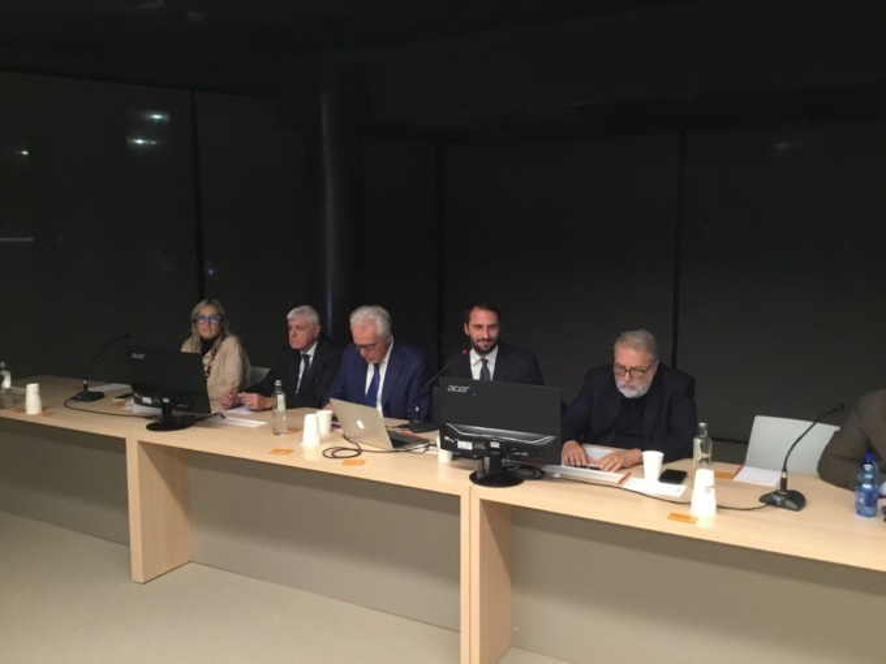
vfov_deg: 45.4
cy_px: 332
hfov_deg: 58.4
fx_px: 793
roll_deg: -1.1
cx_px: 443
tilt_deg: -7.0
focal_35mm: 31
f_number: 2.4
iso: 200
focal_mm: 3.3
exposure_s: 1/33
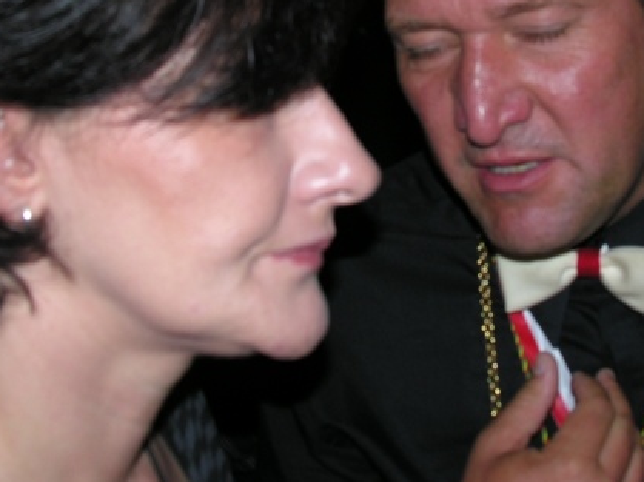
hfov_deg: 28.9
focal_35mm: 67
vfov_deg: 21.7
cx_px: 377
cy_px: 102
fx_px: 1246
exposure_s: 1/60.1
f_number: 2.8
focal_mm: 8.9
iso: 50
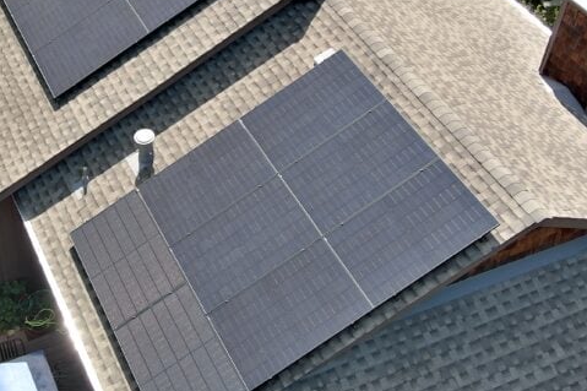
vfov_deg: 21.6
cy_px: 72
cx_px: 137
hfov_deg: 31.7
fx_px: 1011
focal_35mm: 62
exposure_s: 1/2227
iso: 400
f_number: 2.8
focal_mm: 10.57
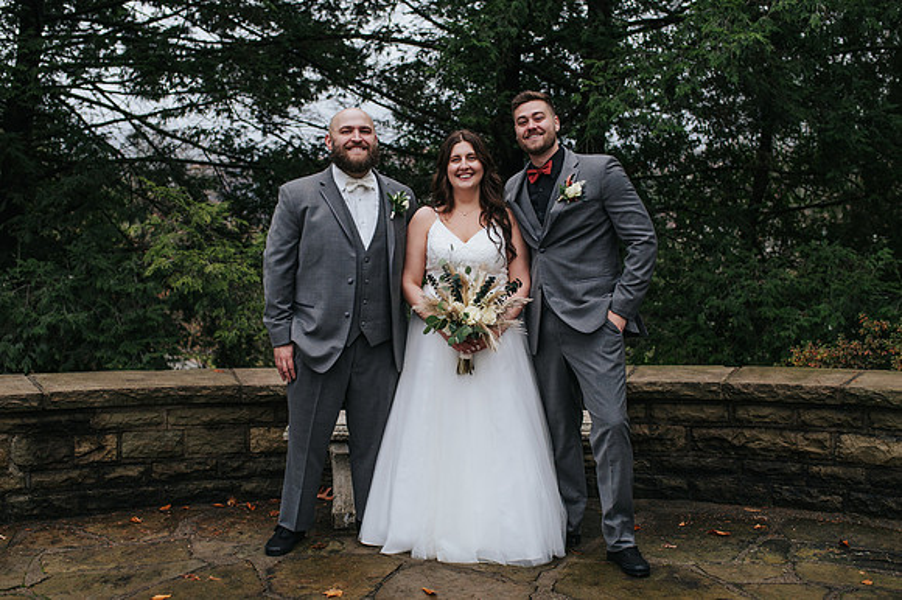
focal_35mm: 41
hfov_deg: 47.0
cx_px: 434
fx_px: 1036
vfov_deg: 32.3
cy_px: 327
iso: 800
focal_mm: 35
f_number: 3.2
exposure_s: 1/320
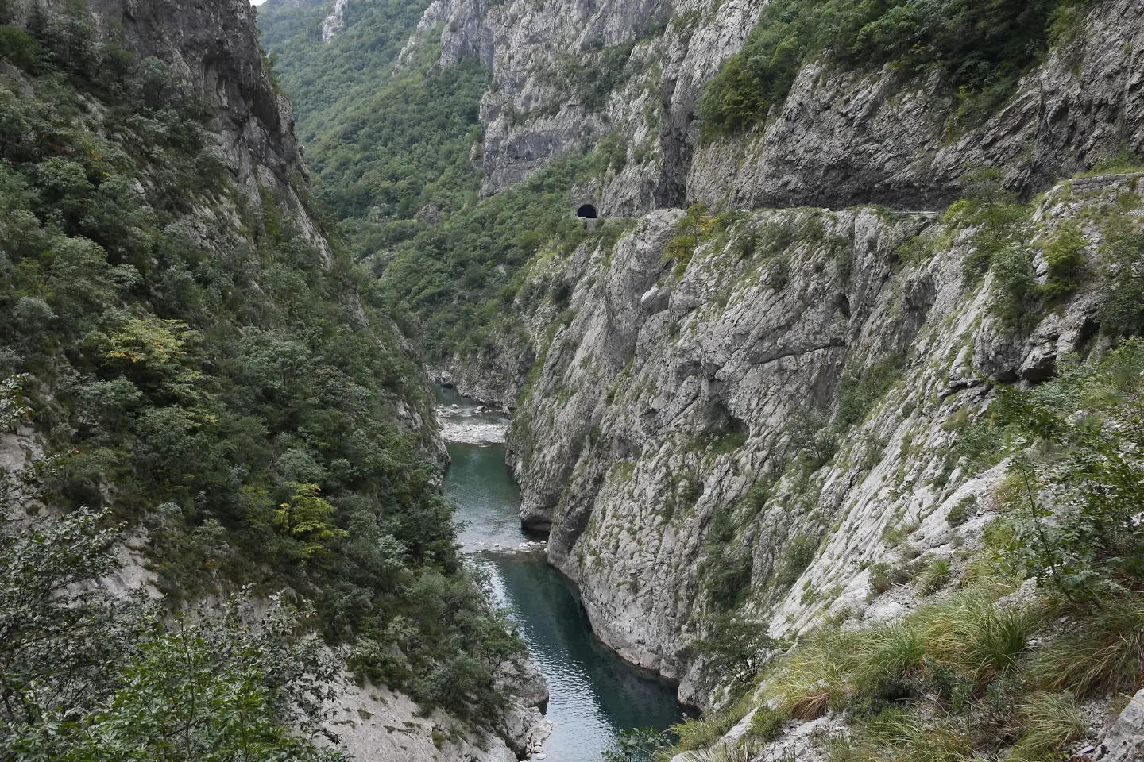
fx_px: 1239
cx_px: 572
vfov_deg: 34.2
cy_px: 381
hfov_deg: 49.6
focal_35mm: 39
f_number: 8
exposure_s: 1/40
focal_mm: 26
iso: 220
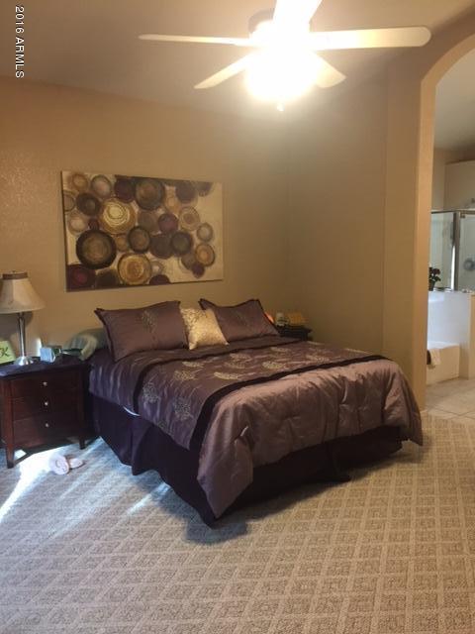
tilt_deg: -7.8
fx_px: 531
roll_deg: +0.9
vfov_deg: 61.7
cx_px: 238
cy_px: 317
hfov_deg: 48.2
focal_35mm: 29
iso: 100
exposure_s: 1/15
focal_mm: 4.15
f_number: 2.2
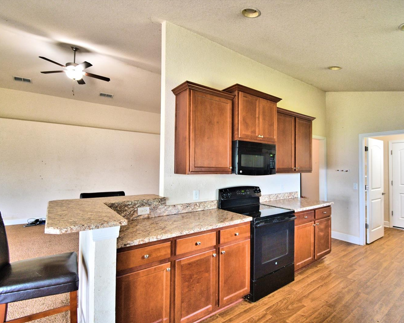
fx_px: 203
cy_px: 161
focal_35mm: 17
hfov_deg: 89.4
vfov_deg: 77.0
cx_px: 222
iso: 400
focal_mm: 10
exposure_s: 1/30
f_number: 4.5
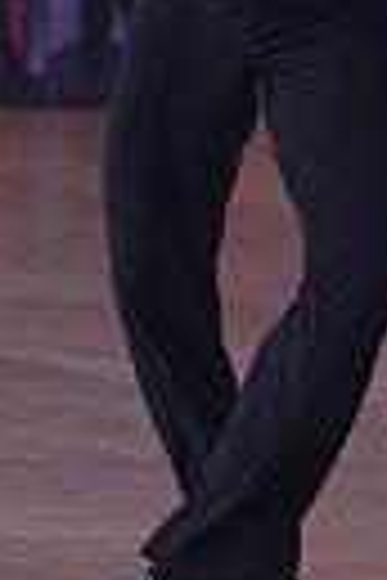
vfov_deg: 4.6
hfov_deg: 3.1
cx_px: 358
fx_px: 7256
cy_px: -292
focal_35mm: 450
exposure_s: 1/400
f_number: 4
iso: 1600
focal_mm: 100
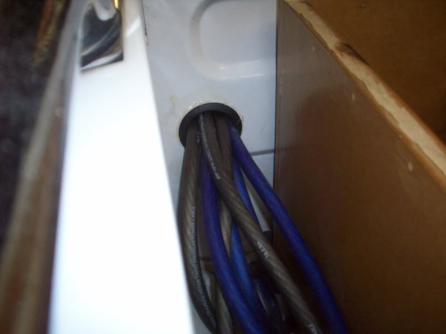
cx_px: 223
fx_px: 477
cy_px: 167
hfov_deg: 50.1
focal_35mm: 37
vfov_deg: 38.7
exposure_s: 1/64
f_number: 2.8
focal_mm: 6.2
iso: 200
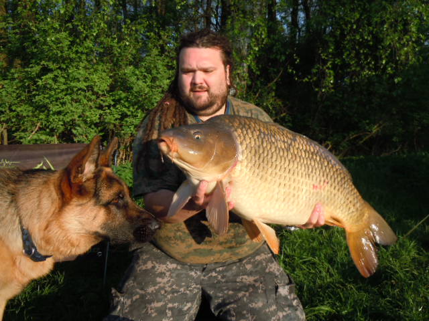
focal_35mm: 30
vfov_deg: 46.8
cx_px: 214
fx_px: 372
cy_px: 160
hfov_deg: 60.0
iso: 100
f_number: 3.5
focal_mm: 5.4
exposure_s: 1/320
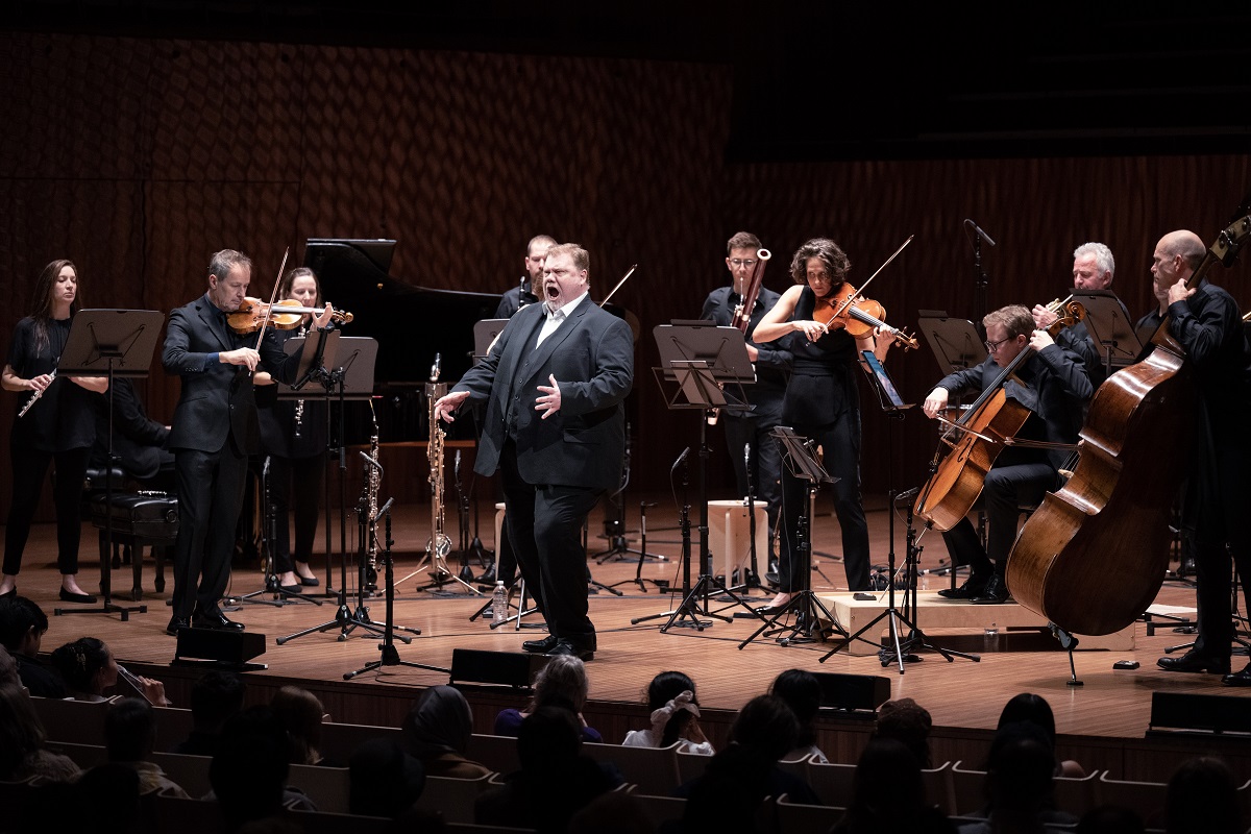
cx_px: 626
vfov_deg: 11.9
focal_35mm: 115
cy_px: 417
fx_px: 3996
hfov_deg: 17.8
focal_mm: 115
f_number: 2.8
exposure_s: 1/640
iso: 3200
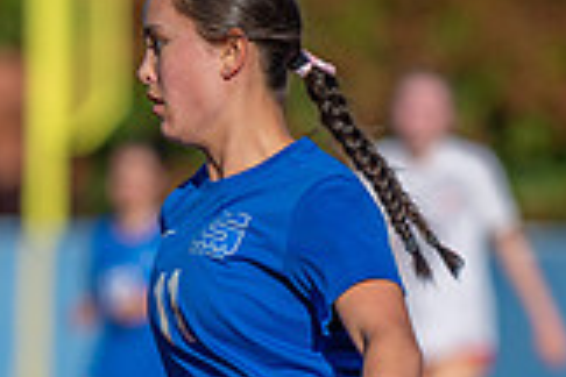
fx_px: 14683
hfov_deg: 2.2
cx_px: 290
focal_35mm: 934
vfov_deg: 1.5
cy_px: 414
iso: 160
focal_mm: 200
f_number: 2.8
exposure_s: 1/3200
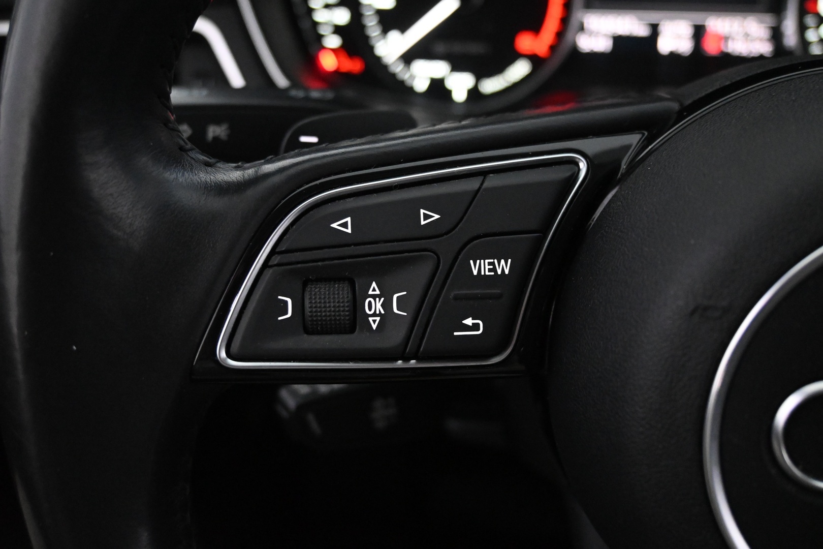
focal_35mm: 34
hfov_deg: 55.1
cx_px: 412
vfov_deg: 38.4
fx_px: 789
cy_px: 274
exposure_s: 1/50
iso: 6400
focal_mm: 23
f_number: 4.2
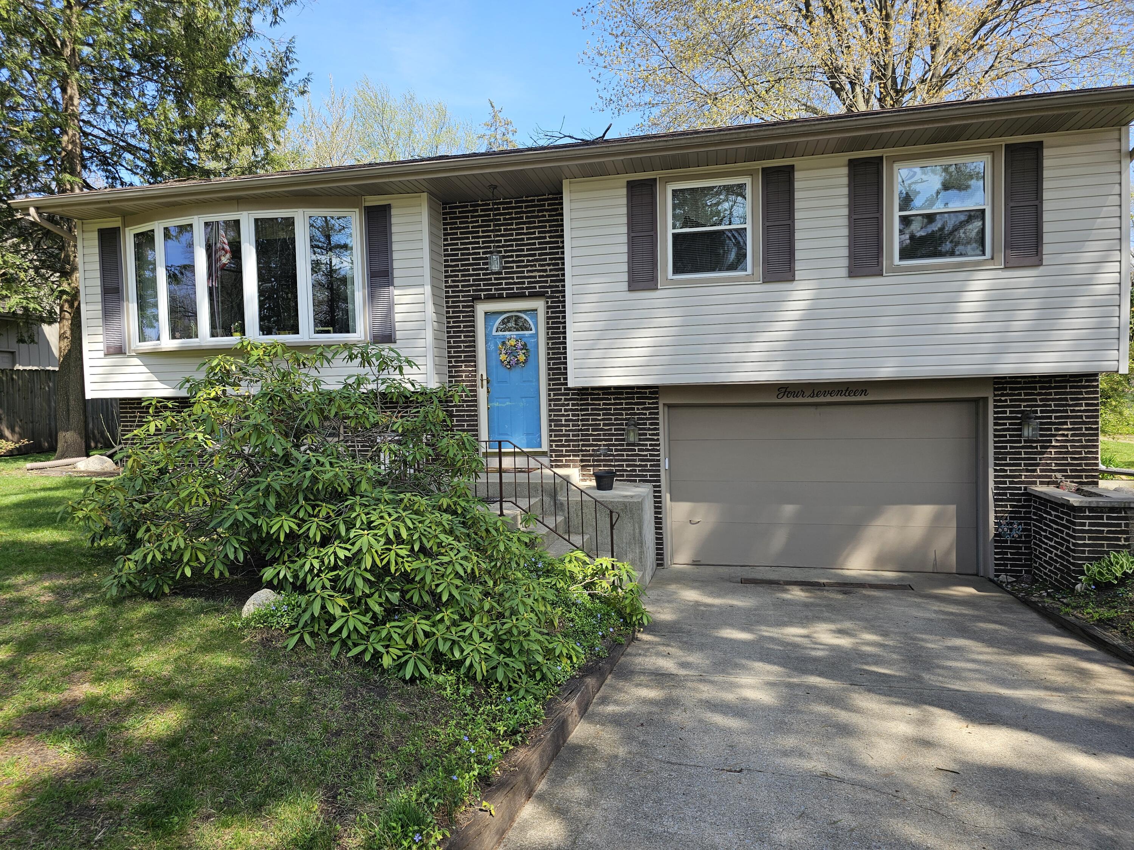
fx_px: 753
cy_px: 425
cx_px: 567
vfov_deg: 58.9
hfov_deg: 73.9
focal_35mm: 23
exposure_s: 1/214
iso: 10
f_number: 1.7
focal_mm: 6.3
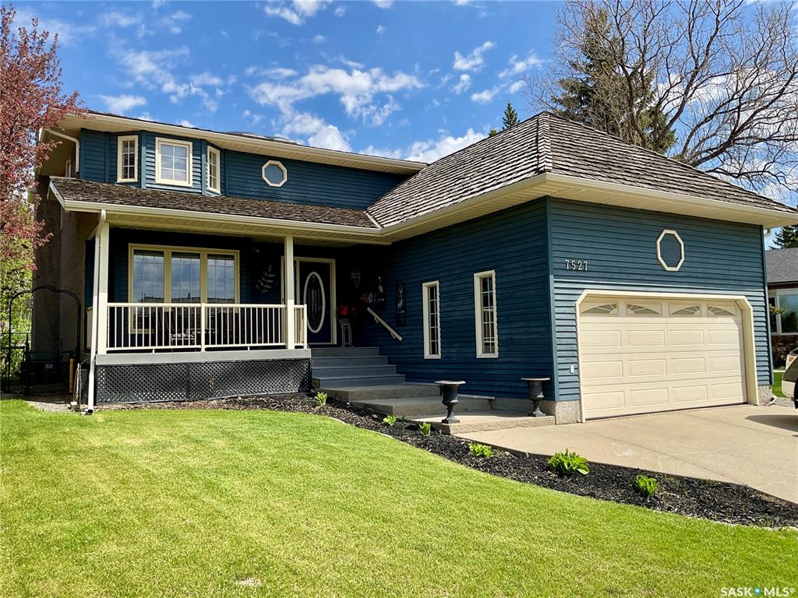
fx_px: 669
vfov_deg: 48.2
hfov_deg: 61.7
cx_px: 399
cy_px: 299
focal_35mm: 29
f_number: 1.8
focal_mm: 3
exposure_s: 1/1730
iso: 16
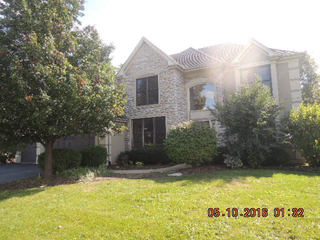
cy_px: 120
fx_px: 222
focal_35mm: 24
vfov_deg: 56.8
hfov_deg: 71.6
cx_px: 160
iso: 100
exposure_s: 1/400
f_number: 2.8
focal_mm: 4.3
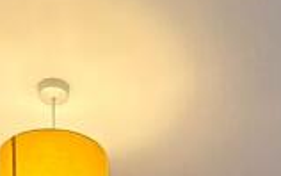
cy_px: 574
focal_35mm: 96
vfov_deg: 9.5
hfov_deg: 21.6
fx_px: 736
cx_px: 126
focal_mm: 2.22
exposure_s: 1/50
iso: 320
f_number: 2.2
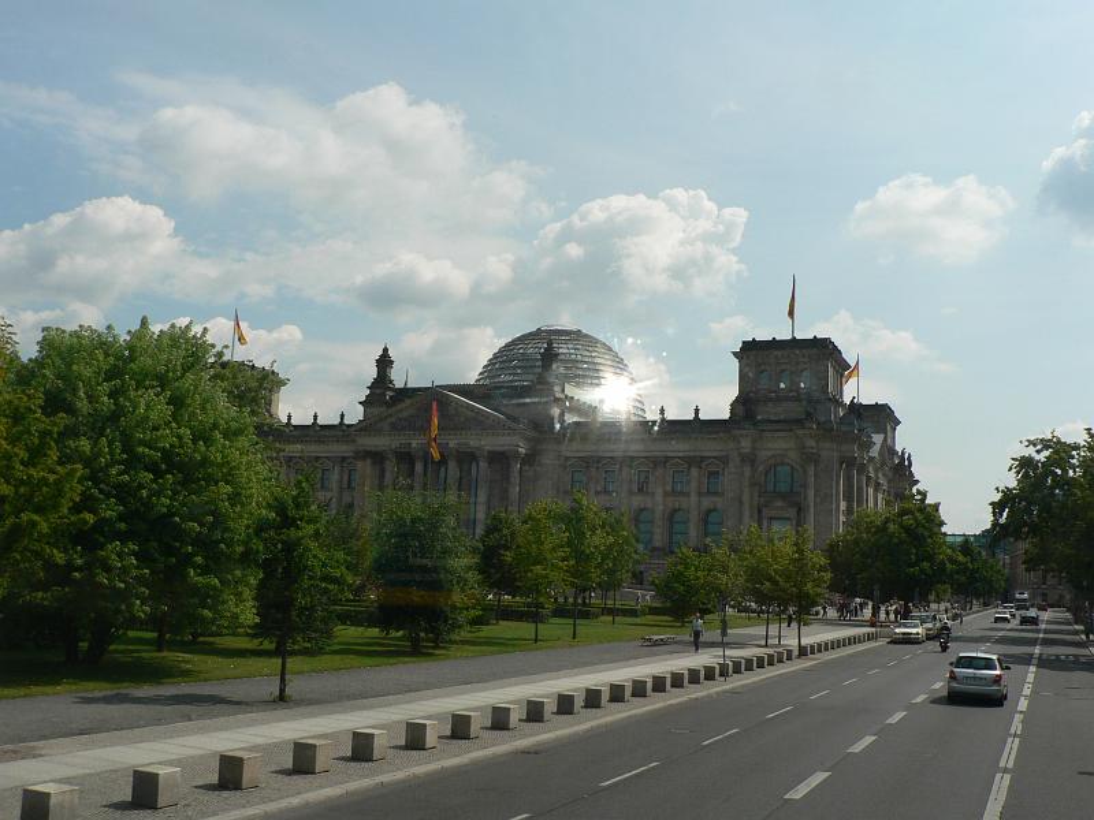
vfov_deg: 38.7
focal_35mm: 37
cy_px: 410
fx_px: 1169
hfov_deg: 50.1
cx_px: 547
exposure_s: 1/800
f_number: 5.6
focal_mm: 6.2
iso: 80
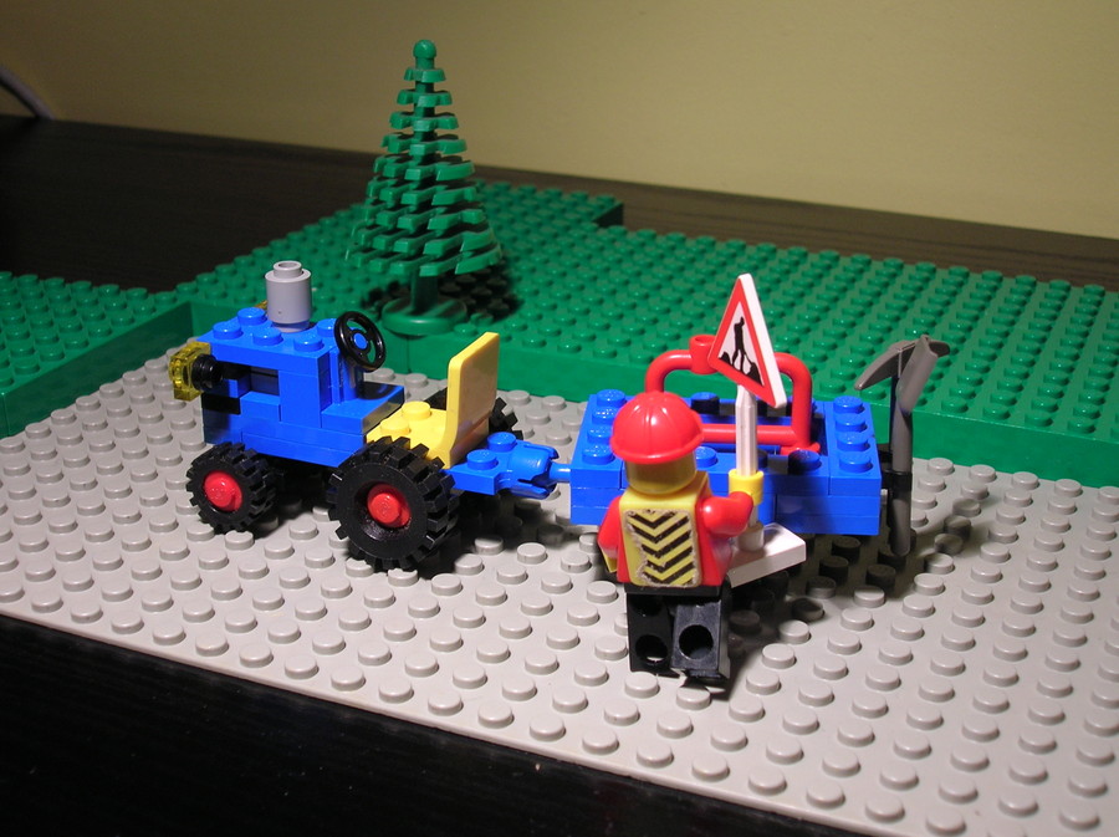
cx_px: 560
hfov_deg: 38.2
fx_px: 1615
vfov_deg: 29.1
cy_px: 418
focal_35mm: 50
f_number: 3.3
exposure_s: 1/12.2
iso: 50
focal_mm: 8.4
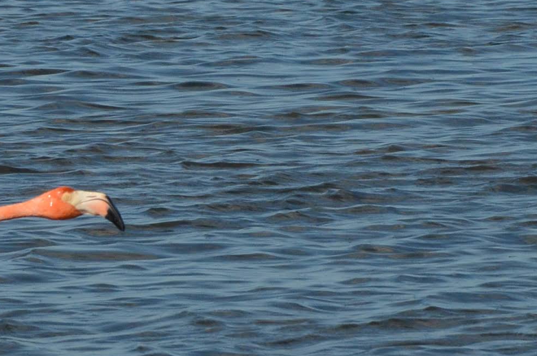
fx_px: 8798
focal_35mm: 591
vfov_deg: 2.3
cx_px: 183
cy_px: 85
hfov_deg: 3.5
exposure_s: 1/2500
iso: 800
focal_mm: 105
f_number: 18
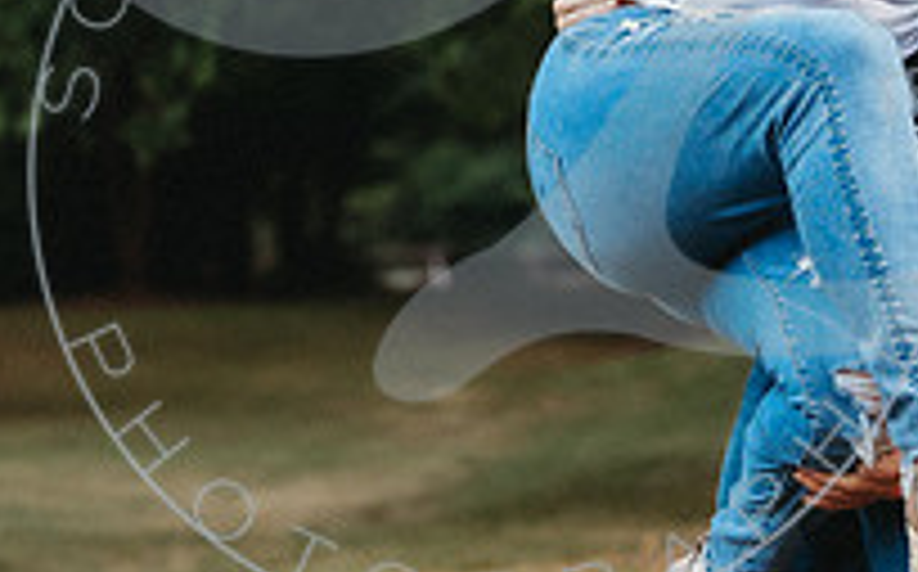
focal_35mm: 203
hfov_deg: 10.3
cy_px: -205
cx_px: 716
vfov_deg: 6.4
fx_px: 5073
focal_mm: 70
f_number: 2.8
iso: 1000
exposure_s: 1/250
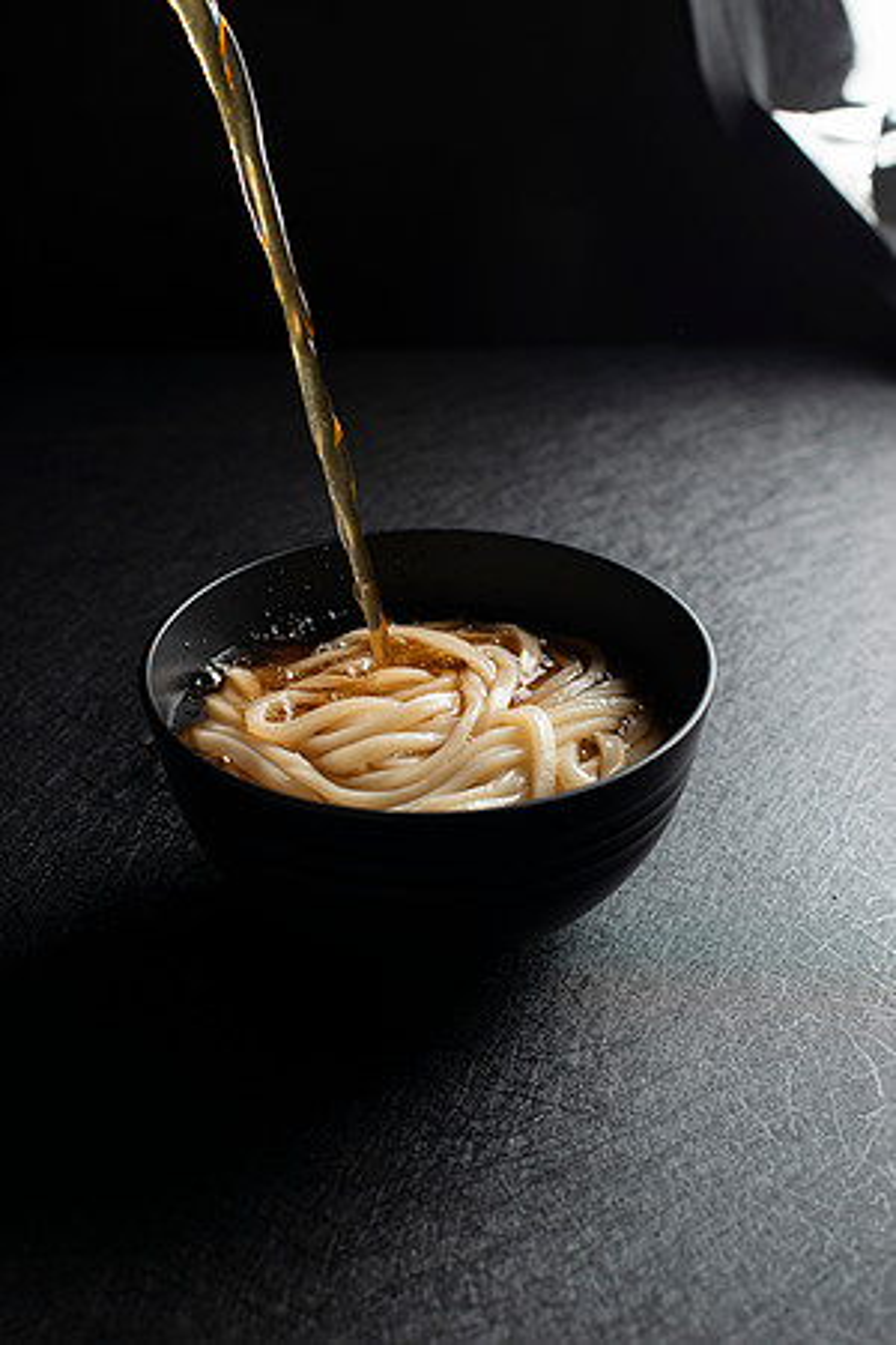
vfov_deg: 39.6
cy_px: 672
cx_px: 448
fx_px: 1867
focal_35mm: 50
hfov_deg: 27.0
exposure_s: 1/200
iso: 100
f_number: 5.6
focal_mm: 50
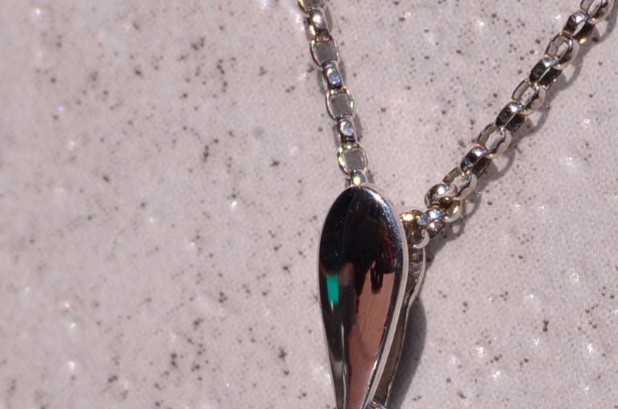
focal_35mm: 474
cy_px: 460
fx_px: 8111
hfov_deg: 4.4
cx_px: 365
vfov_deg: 2.9
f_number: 22
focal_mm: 105
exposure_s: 1/125
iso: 100
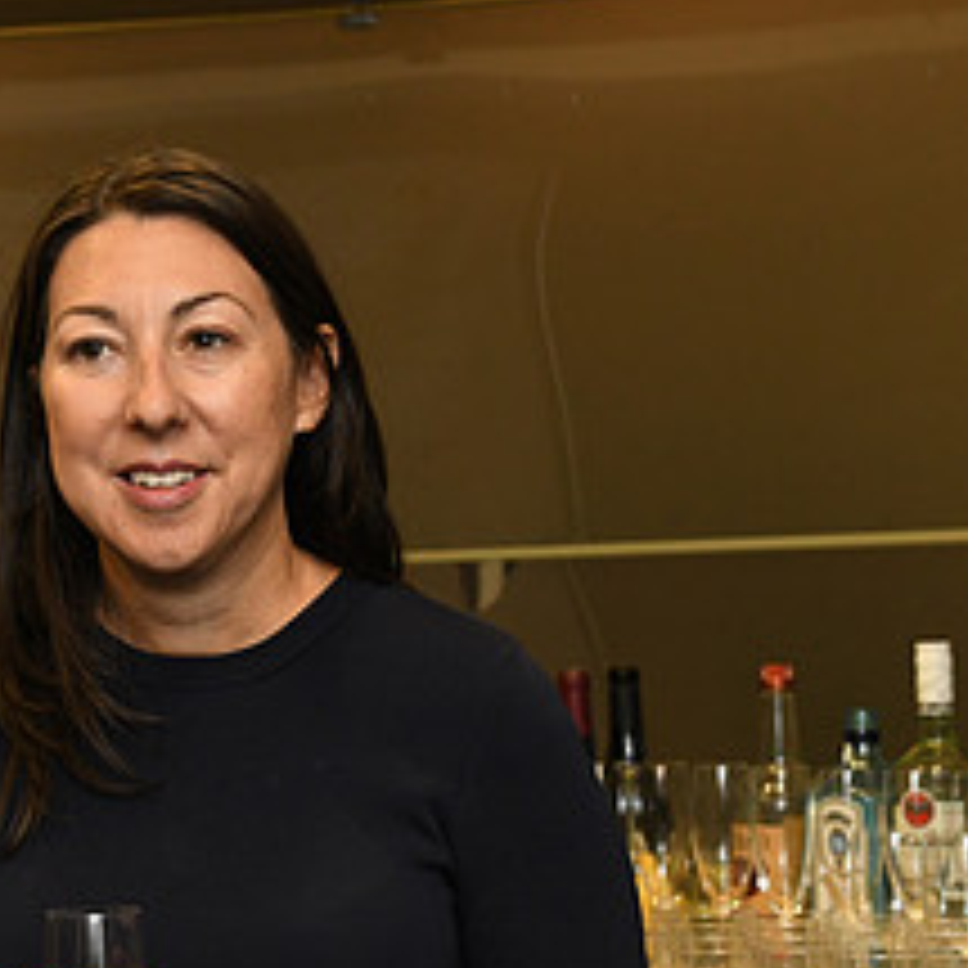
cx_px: 144
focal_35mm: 126
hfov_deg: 13.7
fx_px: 3986
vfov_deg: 13.8
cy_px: 534
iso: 2000
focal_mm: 55
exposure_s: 1/125
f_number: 5.6
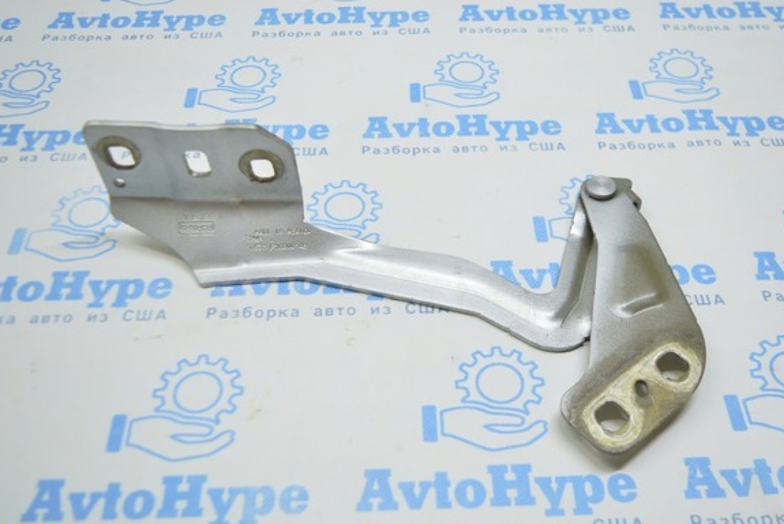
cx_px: 417
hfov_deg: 48.4
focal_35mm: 40
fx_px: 872
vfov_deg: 33.4
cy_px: 272
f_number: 4
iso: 400
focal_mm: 24
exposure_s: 1/60
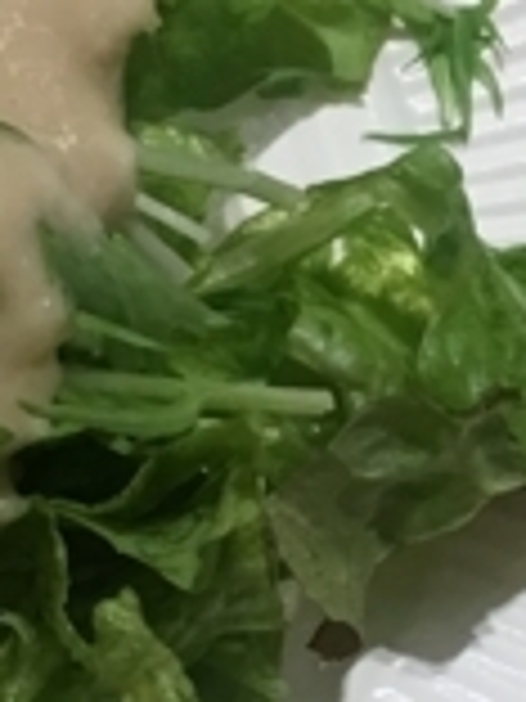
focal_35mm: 190
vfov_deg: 10.4
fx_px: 3849
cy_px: 297
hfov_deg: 7.8
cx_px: 557
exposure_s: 1/30
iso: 40
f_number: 2.2
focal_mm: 4.15
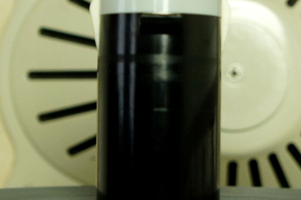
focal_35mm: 136
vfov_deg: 10.1
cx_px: 224
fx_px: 1136
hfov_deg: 15.0
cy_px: 84
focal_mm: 26
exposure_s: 1/60
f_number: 4
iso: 800
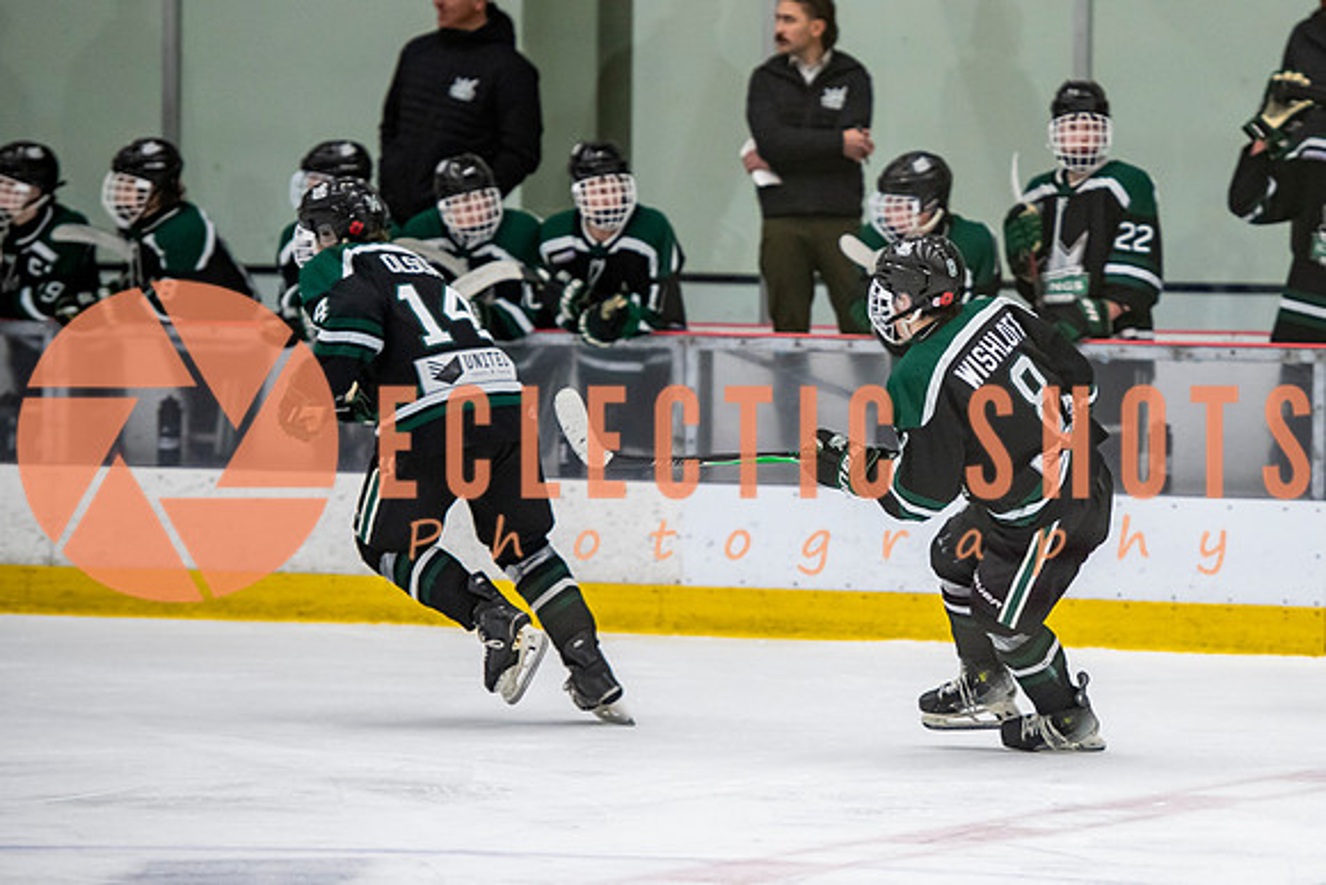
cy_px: 443
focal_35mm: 236
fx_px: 8697
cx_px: 999
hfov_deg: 8.7
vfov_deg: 5.8
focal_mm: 155
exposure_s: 1/640
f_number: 3.2
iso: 2000
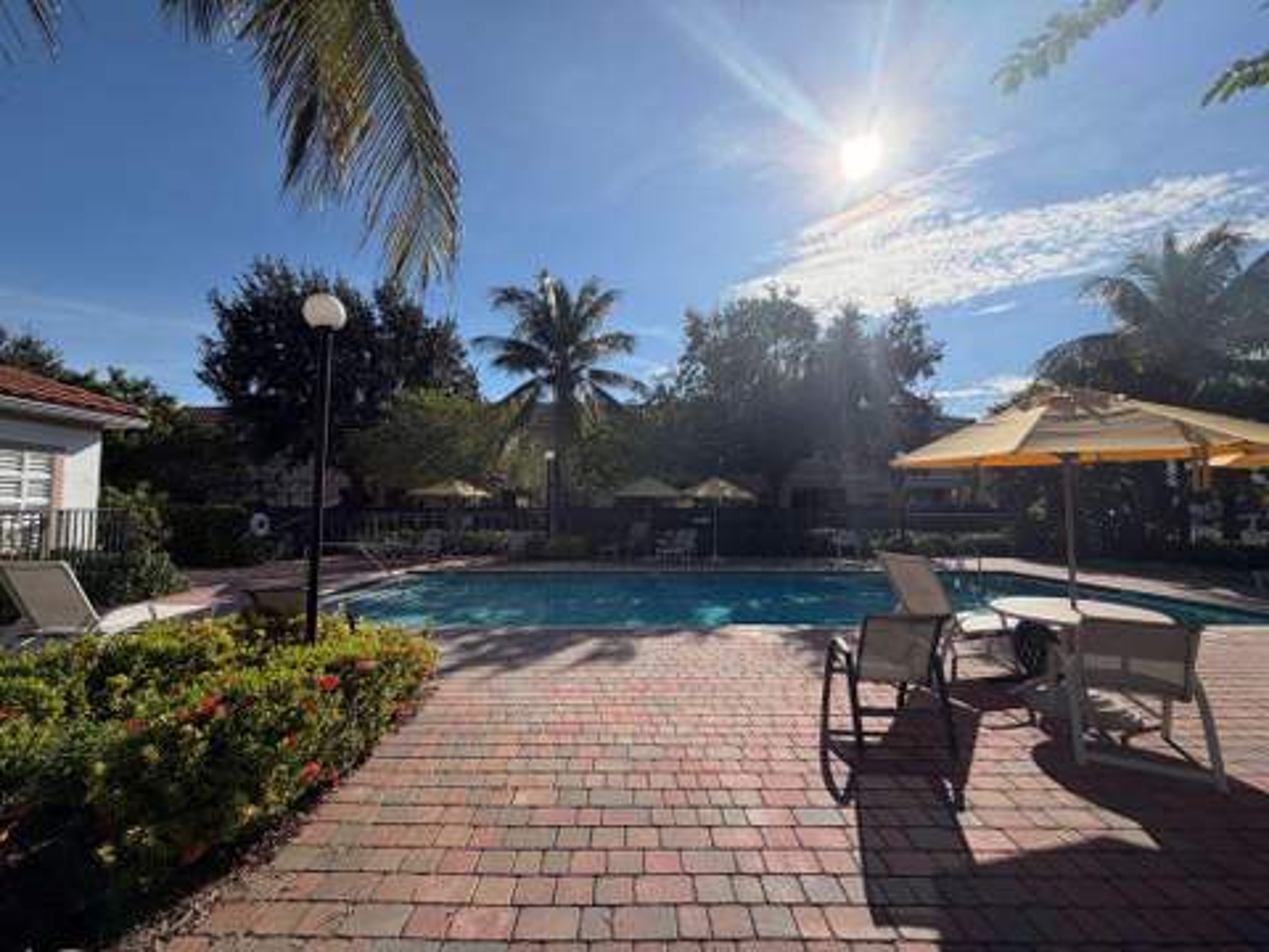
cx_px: 634
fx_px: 513
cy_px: 476
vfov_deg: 85.7
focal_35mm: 14
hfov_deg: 102.1
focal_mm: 2.22
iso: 32
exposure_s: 1/1698
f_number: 2.2
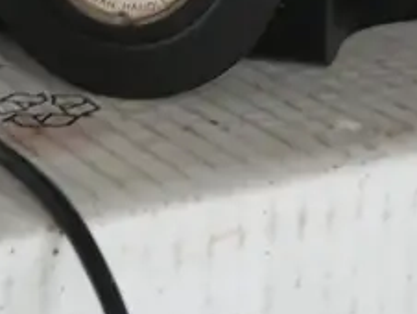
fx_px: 1857
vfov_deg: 8.9
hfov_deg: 12.8
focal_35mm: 154
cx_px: 280
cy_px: -389
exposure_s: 1/50
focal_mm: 17
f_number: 4
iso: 3200
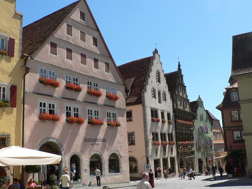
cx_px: 126
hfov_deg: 51.4
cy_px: 94
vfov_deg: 39.7
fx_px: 262
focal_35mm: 36
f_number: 5
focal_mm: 6
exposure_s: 1/400
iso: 80
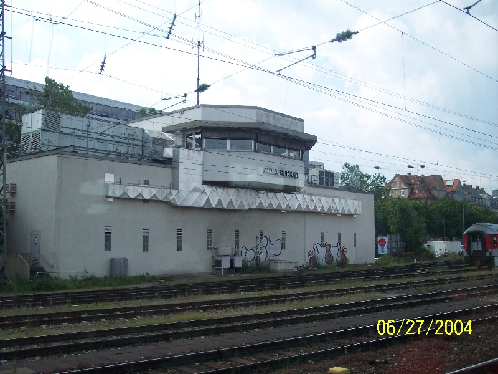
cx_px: 249
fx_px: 547
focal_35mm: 38
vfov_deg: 37.7
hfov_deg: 49.0
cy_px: 187
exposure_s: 1/500
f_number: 2.8
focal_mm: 8
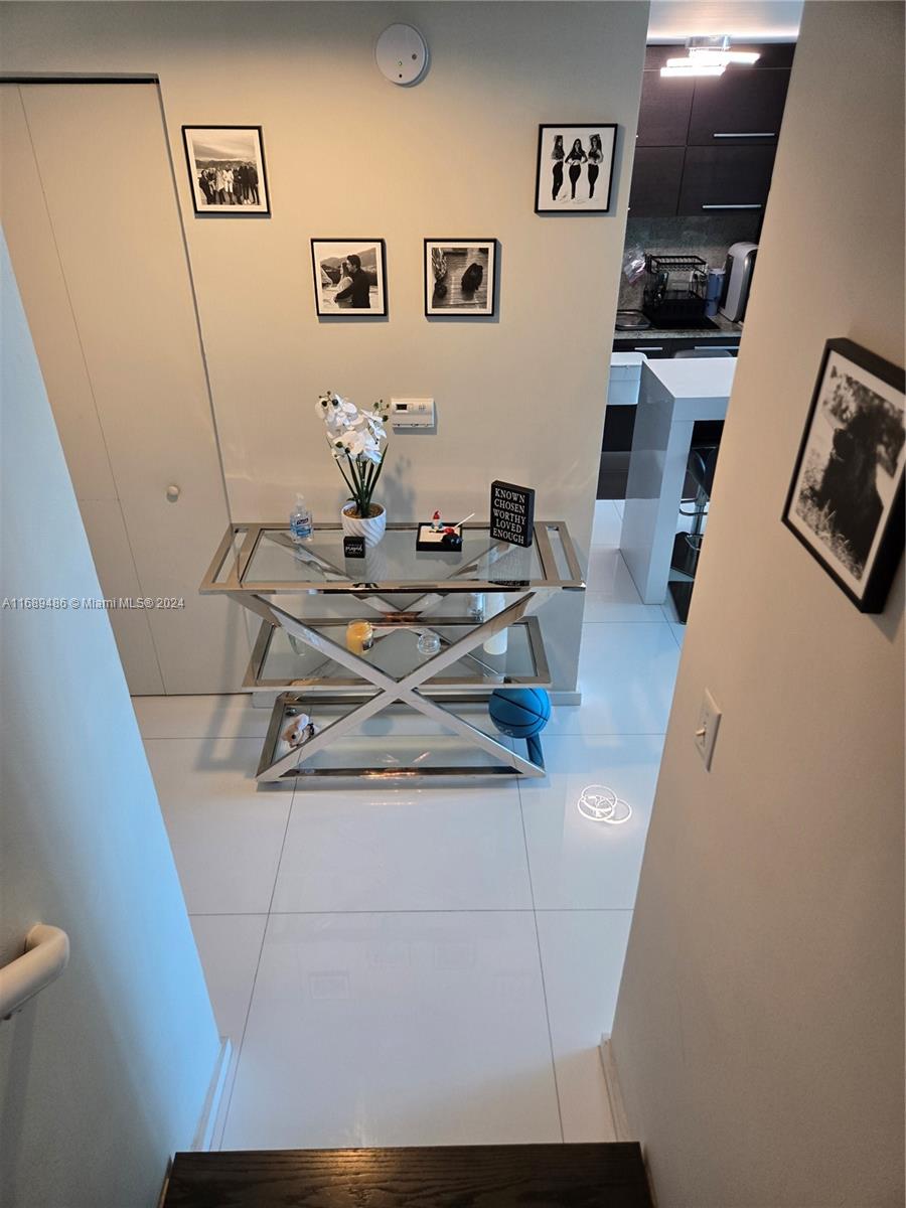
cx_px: 453
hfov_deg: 58.9
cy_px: 604
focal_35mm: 23
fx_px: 803
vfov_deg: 73.9
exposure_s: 1/120
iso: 160
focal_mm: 5.4
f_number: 1.8
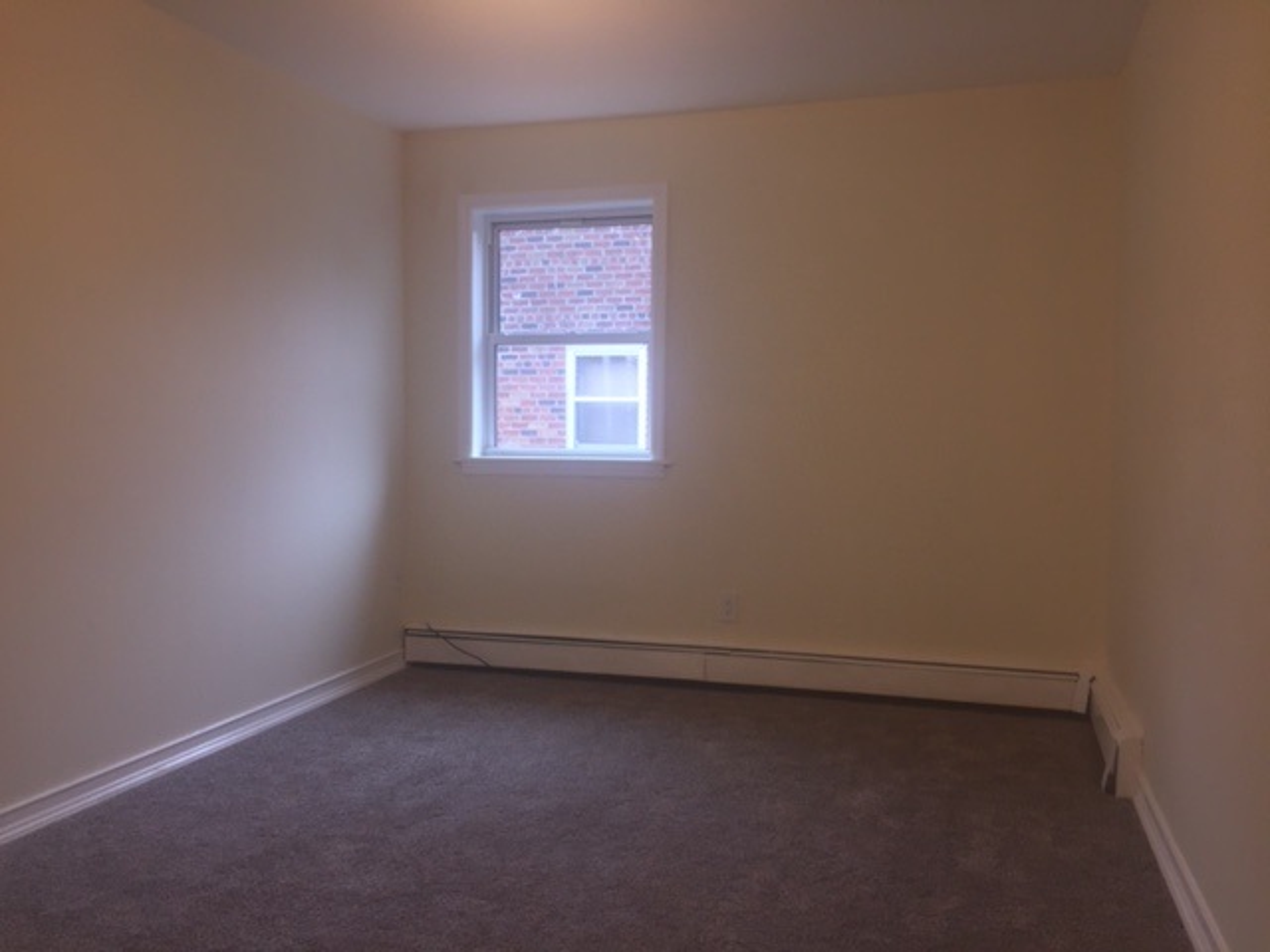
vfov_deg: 48.2
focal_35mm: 29
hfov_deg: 61.7
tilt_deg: -3.0
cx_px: 635
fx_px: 1064
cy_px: 476
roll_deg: +0.1
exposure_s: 1/53
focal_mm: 4.15
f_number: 2.2
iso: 32
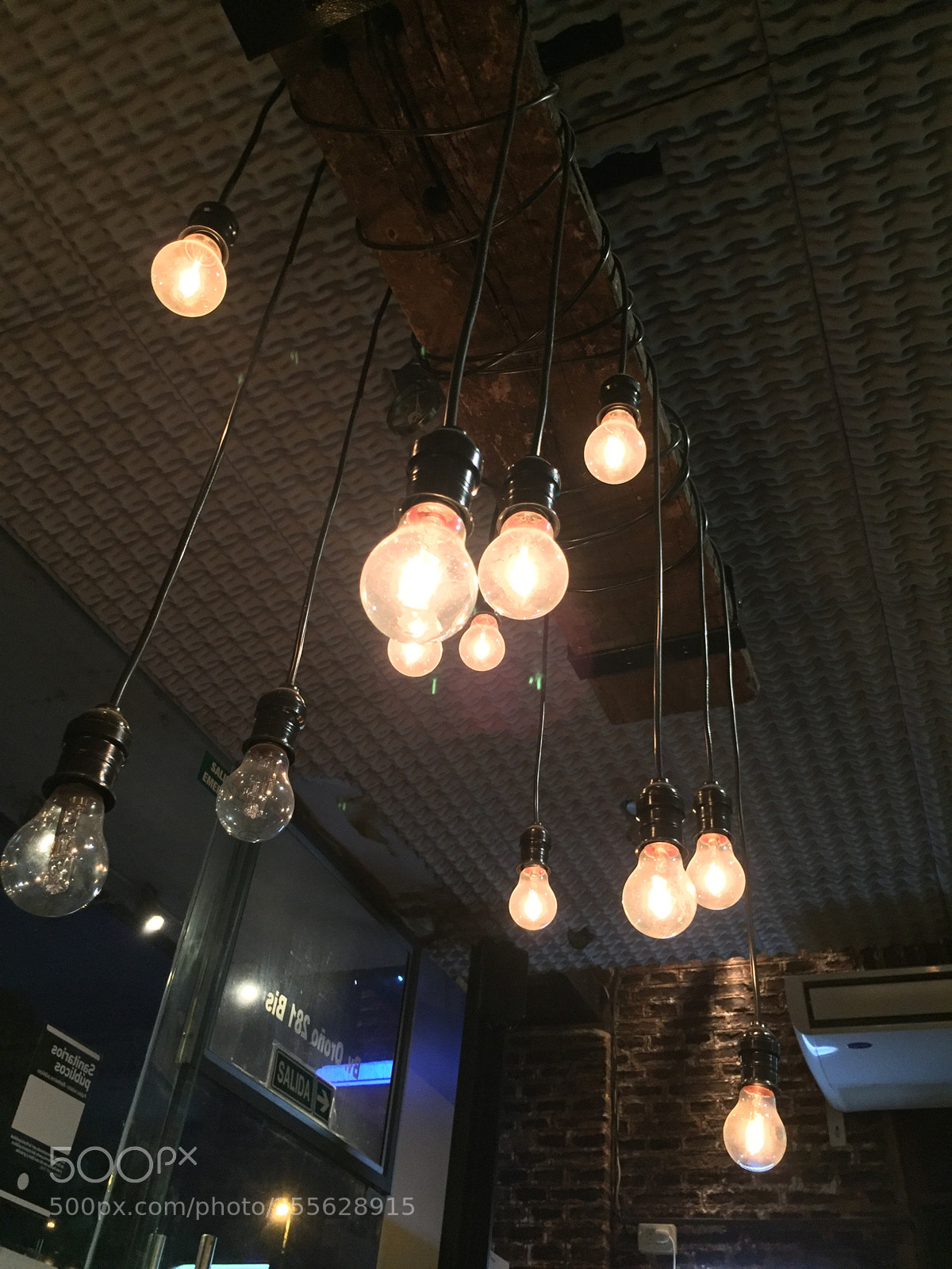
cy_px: 634
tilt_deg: +42.0
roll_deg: -7.3
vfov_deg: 61.7
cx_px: 476
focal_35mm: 29
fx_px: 1063
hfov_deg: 48.2
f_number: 2.2
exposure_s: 1/25
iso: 250
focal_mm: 4.15
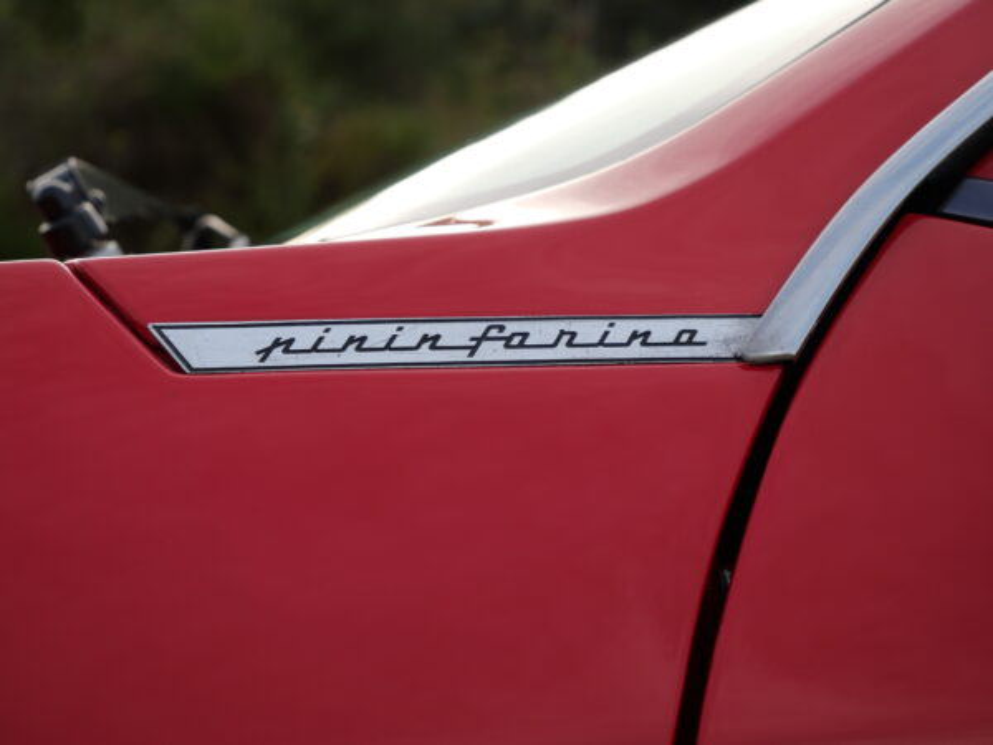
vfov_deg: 22.9
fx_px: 1836
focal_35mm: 64
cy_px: 372
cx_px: 496
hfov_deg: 30.3
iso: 200
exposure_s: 1/160
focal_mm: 32
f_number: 5.6
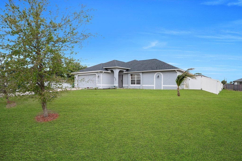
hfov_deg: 86.9
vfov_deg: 64.5
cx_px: 125
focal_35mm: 19
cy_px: 84
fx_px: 128
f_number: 5
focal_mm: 12
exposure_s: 1/100
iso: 100
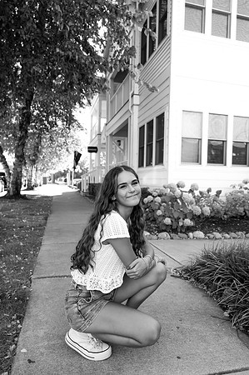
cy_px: 188
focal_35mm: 24
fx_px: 250
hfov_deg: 53.0
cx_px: 124
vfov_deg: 73.8
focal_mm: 24
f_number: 4
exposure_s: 1/800
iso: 1600
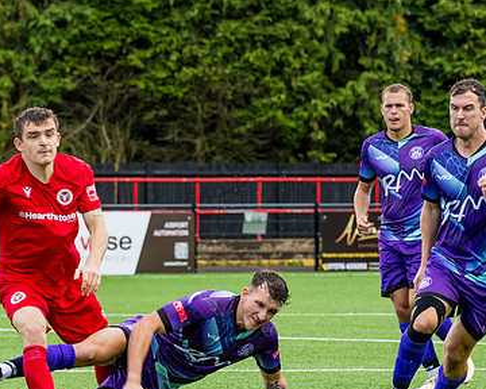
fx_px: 5193
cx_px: 123
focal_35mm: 361
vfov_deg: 4.3
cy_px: 375
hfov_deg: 5.4
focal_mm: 125
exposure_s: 1/400
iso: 200
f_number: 5
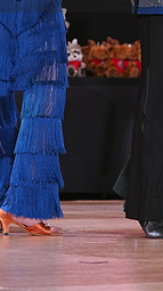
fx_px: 2534
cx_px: 99
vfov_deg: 6.5
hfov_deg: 3.7
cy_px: -25
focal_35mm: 329
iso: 1250
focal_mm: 138
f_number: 4.5
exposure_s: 1/100
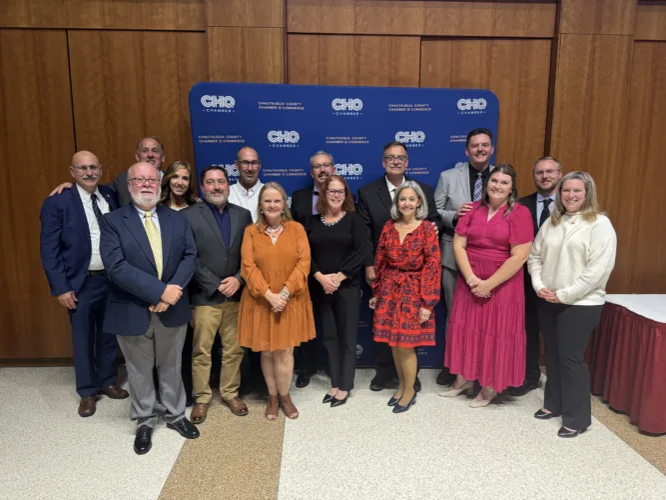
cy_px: 250
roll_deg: -0.5
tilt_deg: -9.6
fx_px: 462
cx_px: 333
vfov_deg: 56.8
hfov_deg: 71.6
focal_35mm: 24
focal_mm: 6.76
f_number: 1.78
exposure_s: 1/60
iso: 320
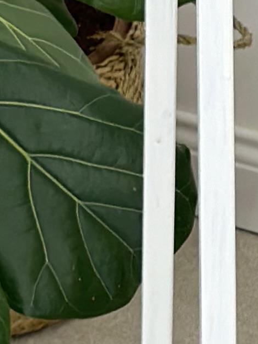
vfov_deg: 6.3
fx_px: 3081
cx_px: 515
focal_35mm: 310
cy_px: -287
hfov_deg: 4.7
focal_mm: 6.86
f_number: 1.78
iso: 80
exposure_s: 1/246
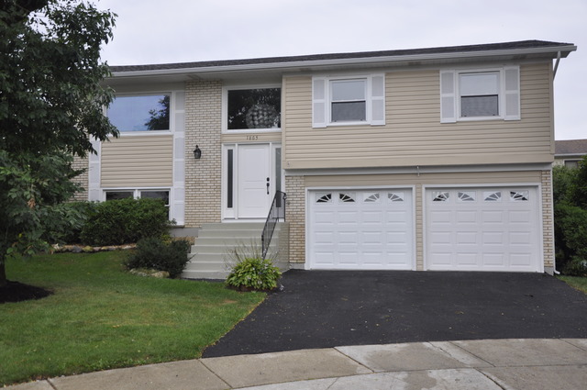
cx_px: 294
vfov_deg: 35.4
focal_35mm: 38
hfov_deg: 51.3
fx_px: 611
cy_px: 195
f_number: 6.3
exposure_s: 1/160
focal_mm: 25
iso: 200
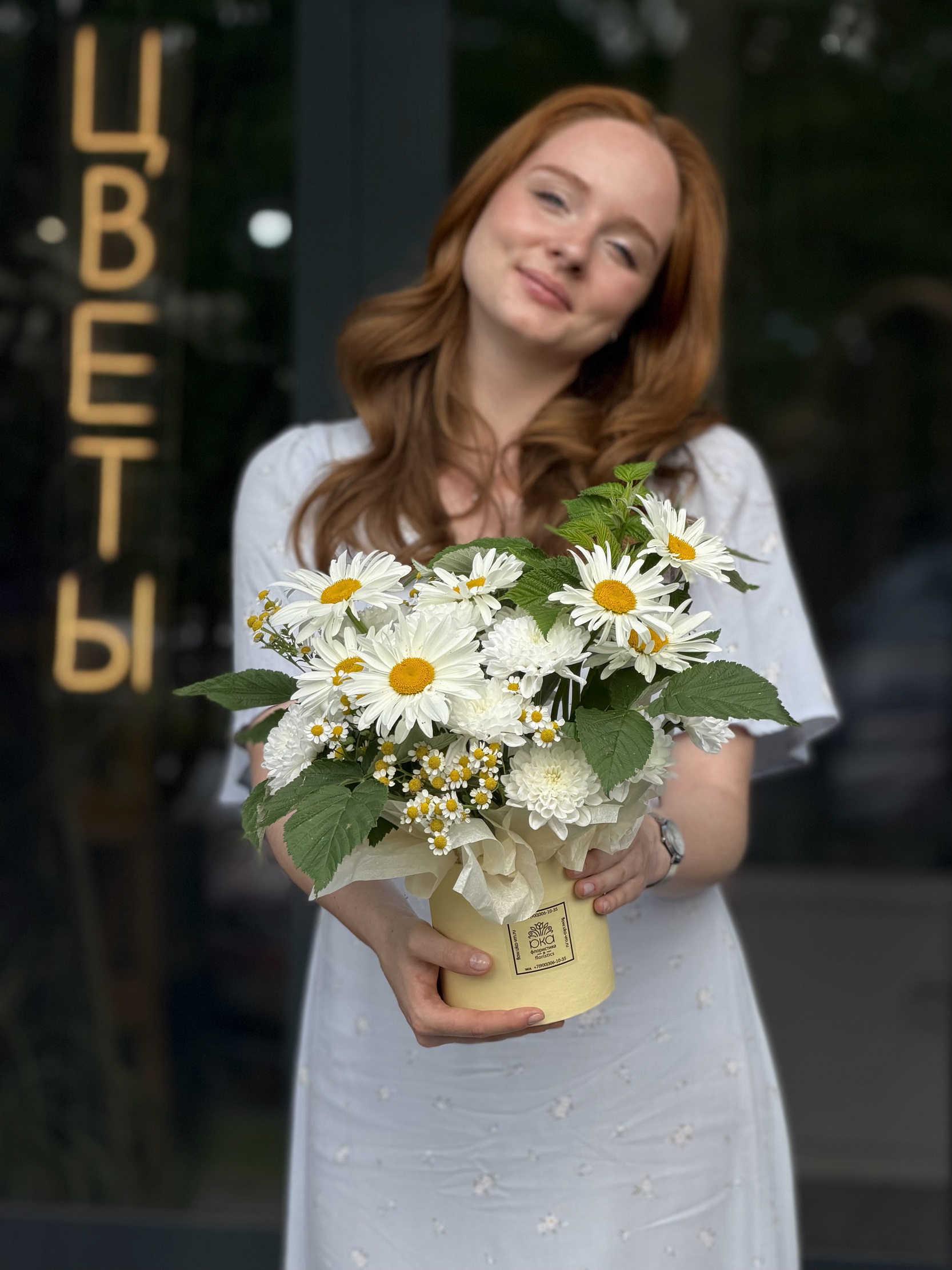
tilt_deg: -1.9
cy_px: 635
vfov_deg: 19.6
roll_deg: -0.7
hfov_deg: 14.8
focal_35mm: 100
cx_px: 476
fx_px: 3667
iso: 50
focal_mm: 16.89
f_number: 2.8
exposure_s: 1/465
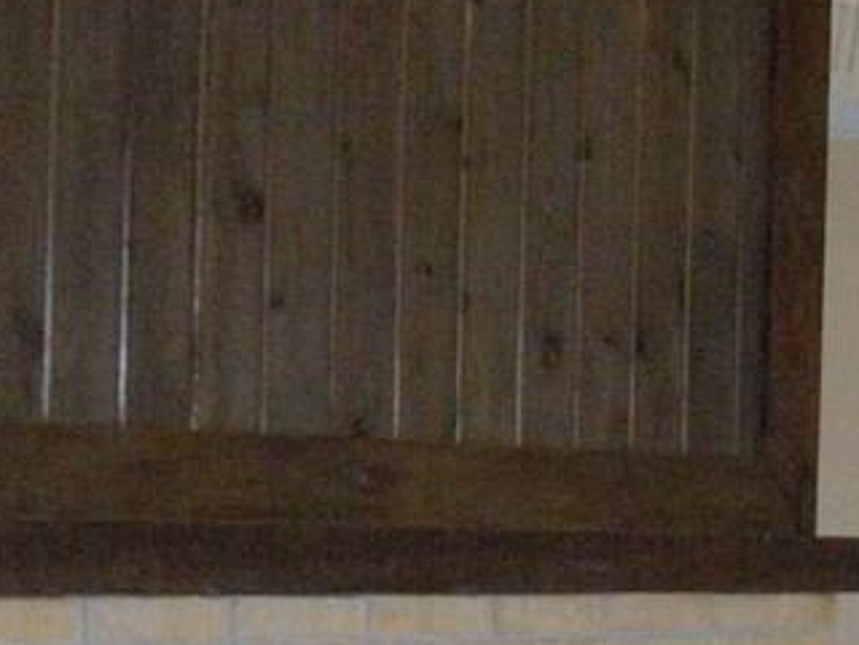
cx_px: 929
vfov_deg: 13.0
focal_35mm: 112
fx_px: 2779
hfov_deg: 17.0
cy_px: 696
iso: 638
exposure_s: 1/60
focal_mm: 5.9
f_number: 3.8
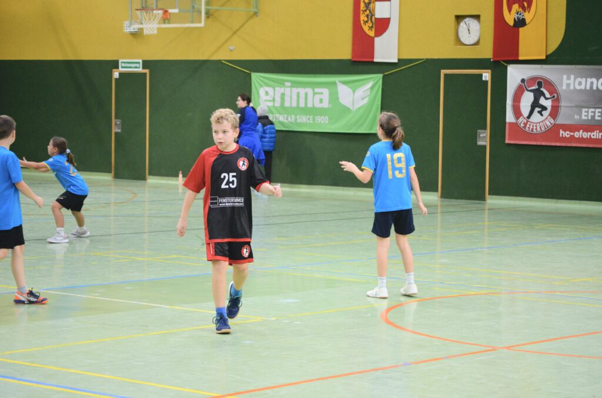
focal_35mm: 105
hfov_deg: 19.5
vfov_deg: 13.0
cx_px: 301
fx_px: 1752
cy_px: 199
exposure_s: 1/320
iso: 1600
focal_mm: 70
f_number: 4.2
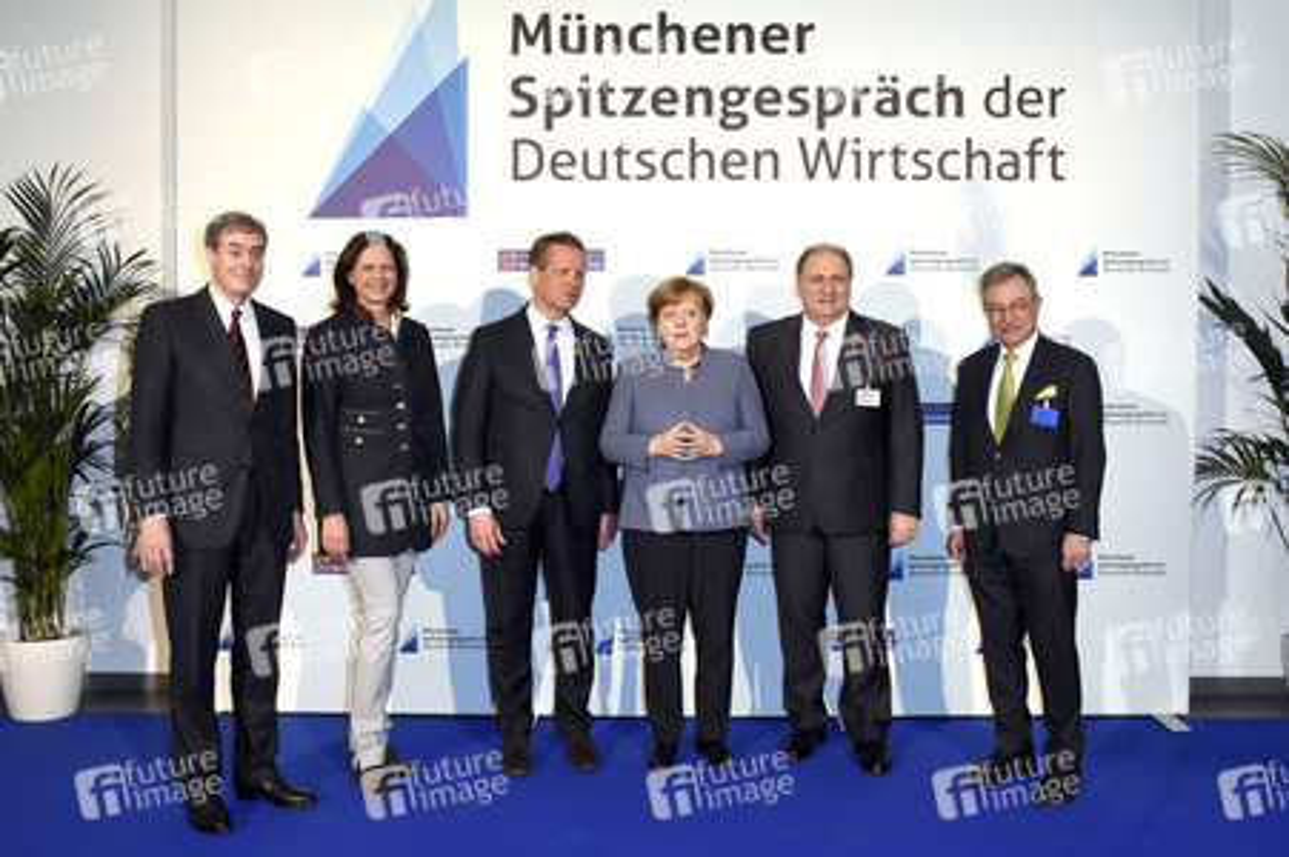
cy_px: 428
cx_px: 644
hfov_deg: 62.0
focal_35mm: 30
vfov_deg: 43.5
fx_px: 1073
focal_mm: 20
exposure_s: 1/160
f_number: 6.3
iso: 1600
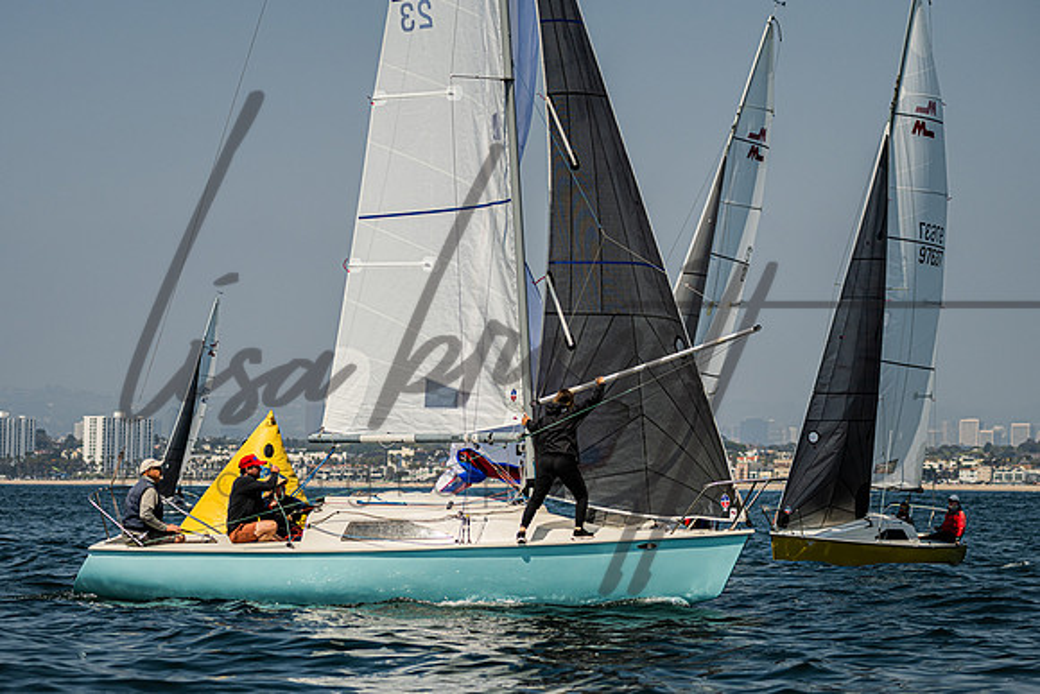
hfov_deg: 15.3
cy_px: 463
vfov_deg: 10.3
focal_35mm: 134
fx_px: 3862
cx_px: 469
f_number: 4.5
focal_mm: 100
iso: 220
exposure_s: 1/4000
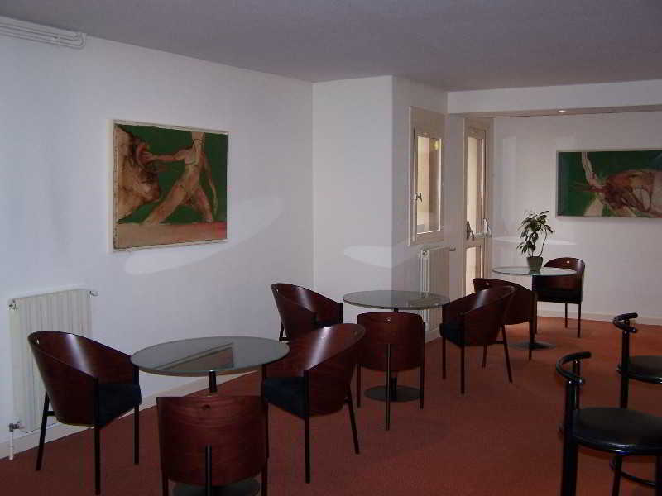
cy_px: 248
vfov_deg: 37.7
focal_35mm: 38
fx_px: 727
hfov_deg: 49.0
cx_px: 331
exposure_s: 1/60
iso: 140
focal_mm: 6.3
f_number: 2.8
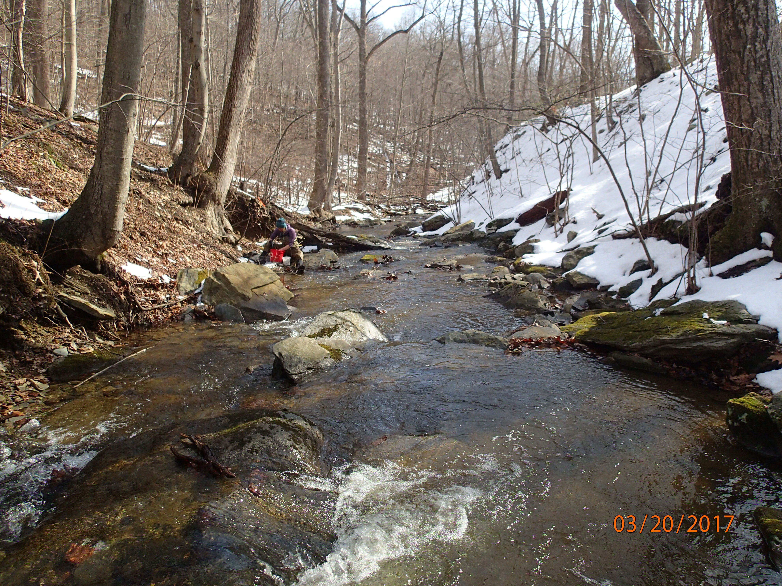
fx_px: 565
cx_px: 391
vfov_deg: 54.9
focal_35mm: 25
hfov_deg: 69.4
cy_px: 293
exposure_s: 1/800
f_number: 2.8
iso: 200
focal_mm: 4.5
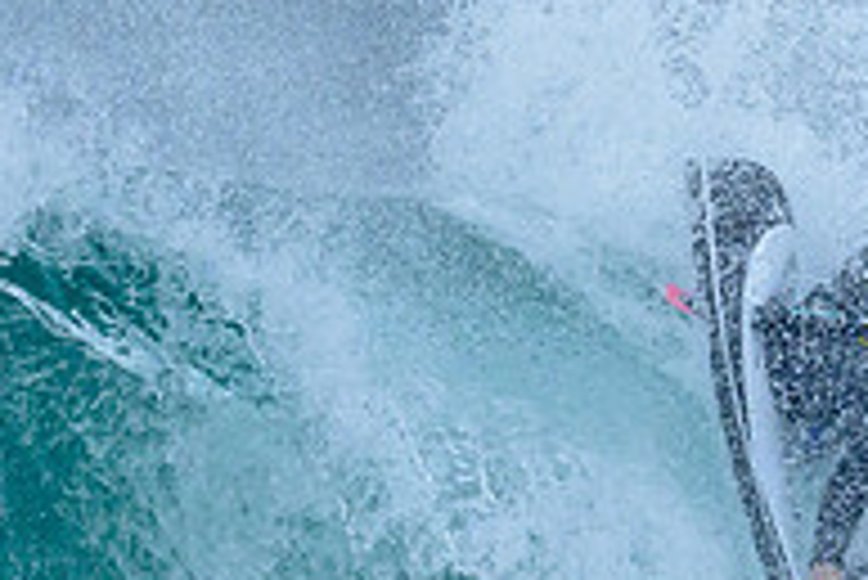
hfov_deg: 0.6
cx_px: 757
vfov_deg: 0.4
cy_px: 386
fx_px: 79383
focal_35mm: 3290
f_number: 6.3
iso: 1800
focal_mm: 800
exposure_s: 1/3200
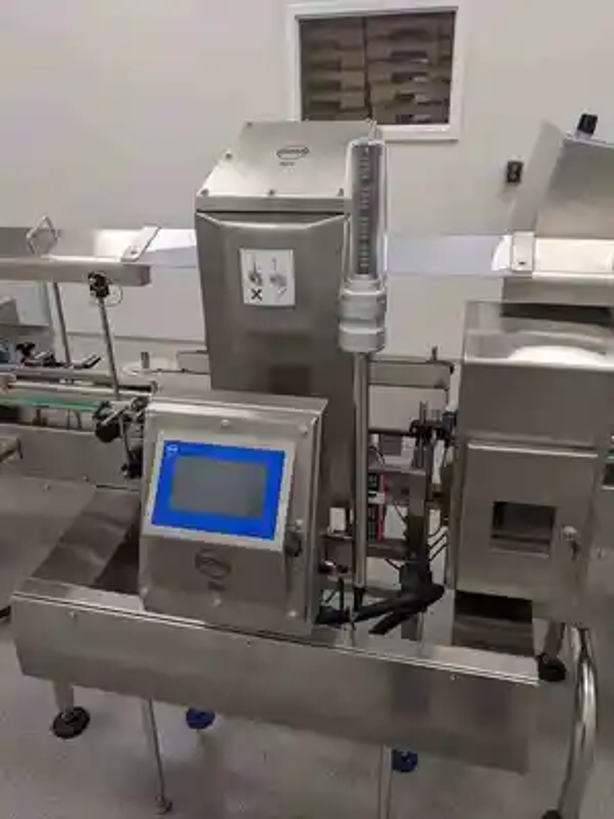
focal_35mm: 27
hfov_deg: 51.4
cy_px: 410
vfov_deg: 65.3
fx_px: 639
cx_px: 307
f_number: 1.73
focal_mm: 4.38
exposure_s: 1/120
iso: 77
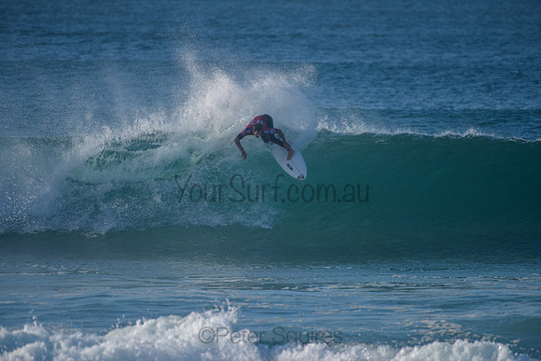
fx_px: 8112
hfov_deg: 3.8
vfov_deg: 2.5
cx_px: 271
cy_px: 172
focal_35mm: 540
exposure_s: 1/2000
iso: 280
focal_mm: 500
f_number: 5.6
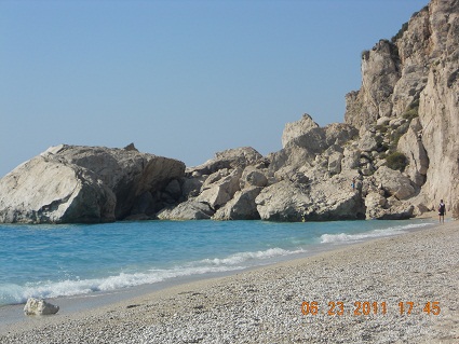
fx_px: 1432
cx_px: 230
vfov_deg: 13.7
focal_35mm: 108
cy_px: 172
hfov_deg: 18.2
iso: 80
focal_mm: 19.6
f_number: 5.9
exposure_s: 1/500
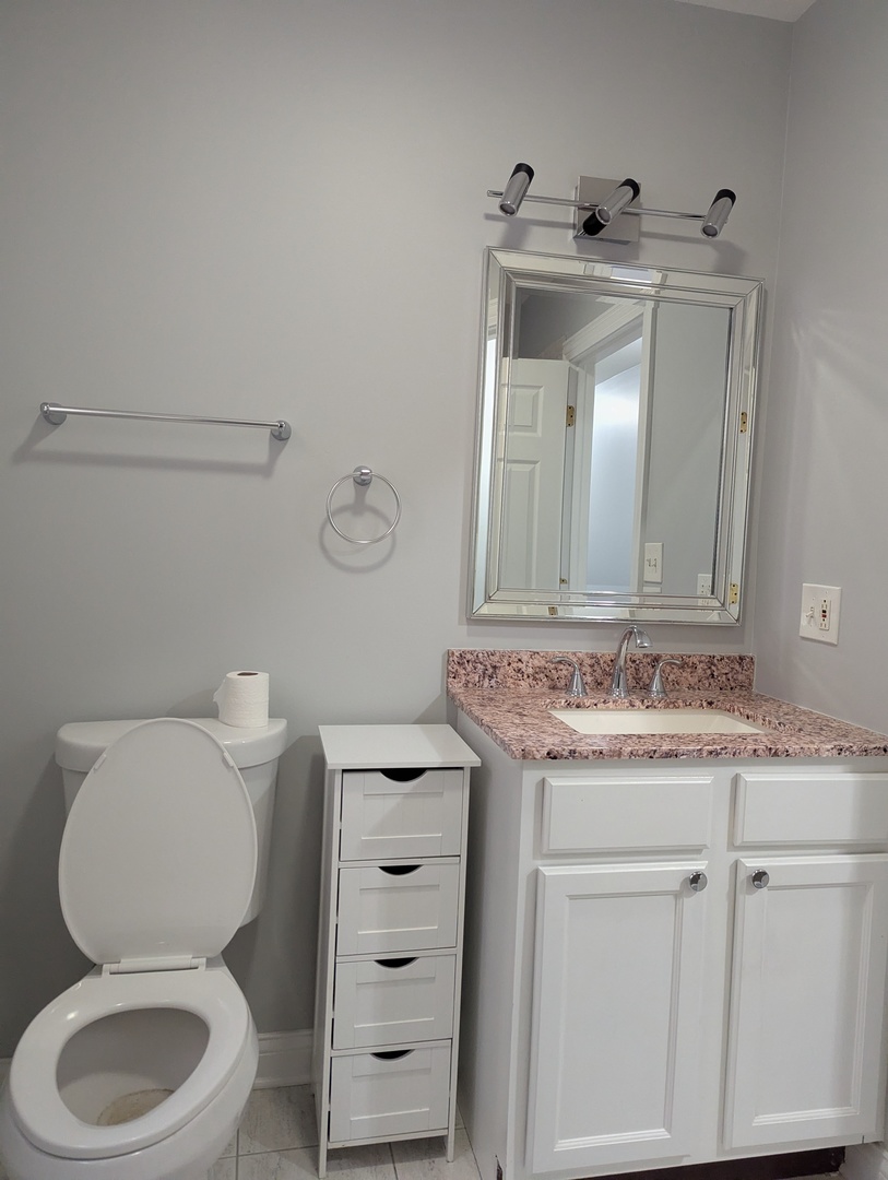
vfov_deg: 71.5
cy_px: 590
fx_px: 819
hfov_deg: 56.9
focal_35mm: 24
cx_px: 444
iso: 883
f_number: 1.85
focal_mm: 6.81
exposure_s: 1/120
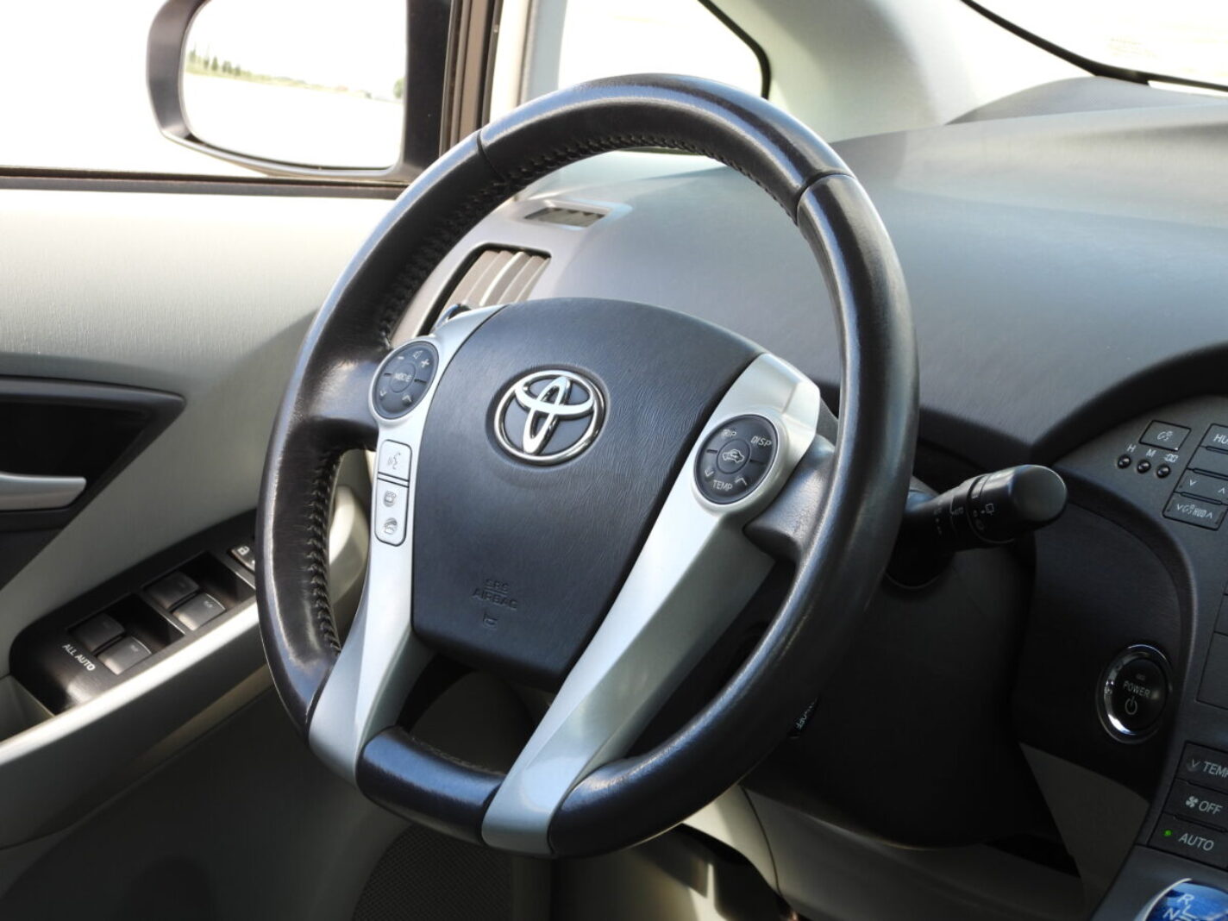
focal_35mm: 80
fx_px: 2838
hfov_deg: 24.4
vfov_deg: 18.4
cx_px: 614
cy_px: 460
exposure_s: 1/100
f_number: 3.5
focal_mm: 14.4
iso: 100
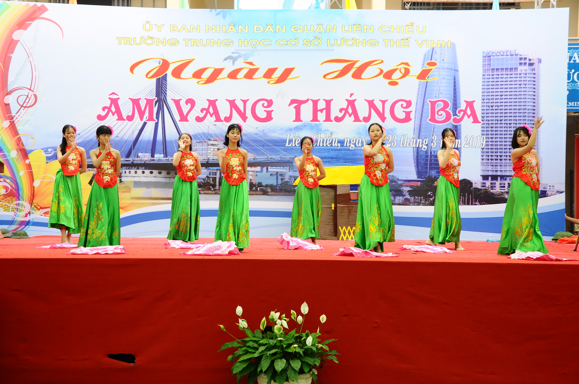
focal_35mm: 51
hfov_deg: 38.9
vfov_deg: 26.4
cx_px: 290
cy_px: 192
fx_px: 819
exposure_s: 1/80
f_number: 7.1
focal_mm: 34
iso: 400
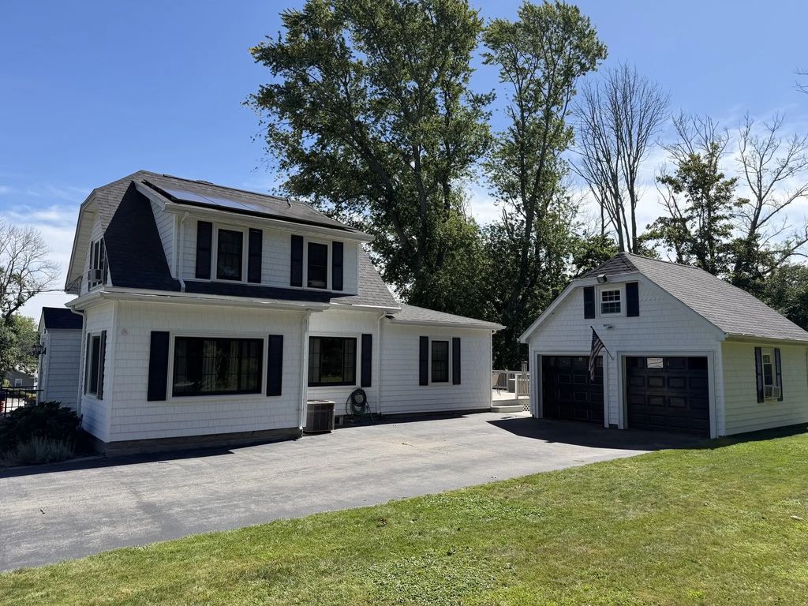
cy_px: 303
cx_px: 404
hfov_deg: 71.6
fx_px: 560
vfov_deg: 56.8
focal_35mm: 24
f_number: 1.78
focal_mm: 6.76
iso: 100
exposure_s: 1/4167
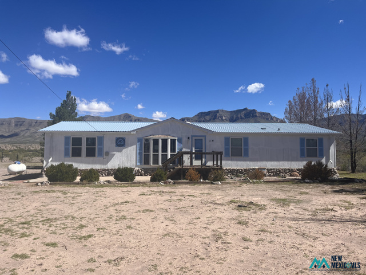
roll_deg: +0.2
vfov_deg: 53.1
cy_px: 138
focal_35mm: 26
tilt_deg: +6.3
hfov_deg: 67.3
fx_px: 275
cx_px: 183
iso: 50
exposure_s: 1/4854
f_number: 1.6
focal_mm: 5.1
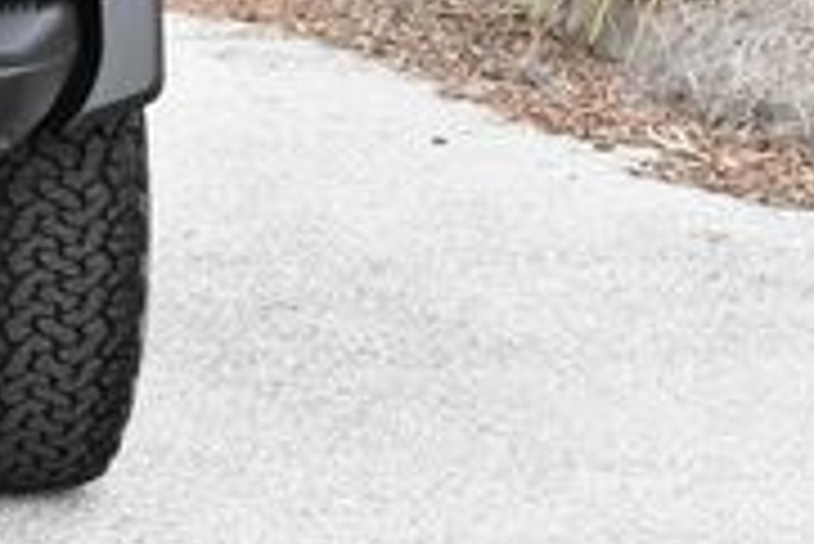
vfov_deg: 8.0
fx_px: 3847
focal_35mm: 170
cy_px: -220
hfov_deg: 11.3
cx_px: -603
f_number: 5.6
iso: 280
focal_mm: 24
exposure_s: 1/250
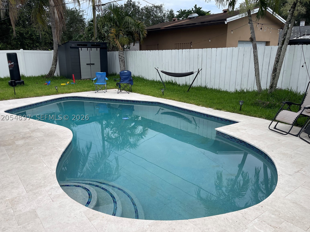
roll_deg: +0.1
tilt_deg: -16.3
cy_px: 117
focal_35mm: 26
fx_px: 233
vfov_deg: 53.1
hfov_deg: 67.3
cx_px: 151
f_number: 1.6
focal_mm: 5.1
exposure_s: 1/2597
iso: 32
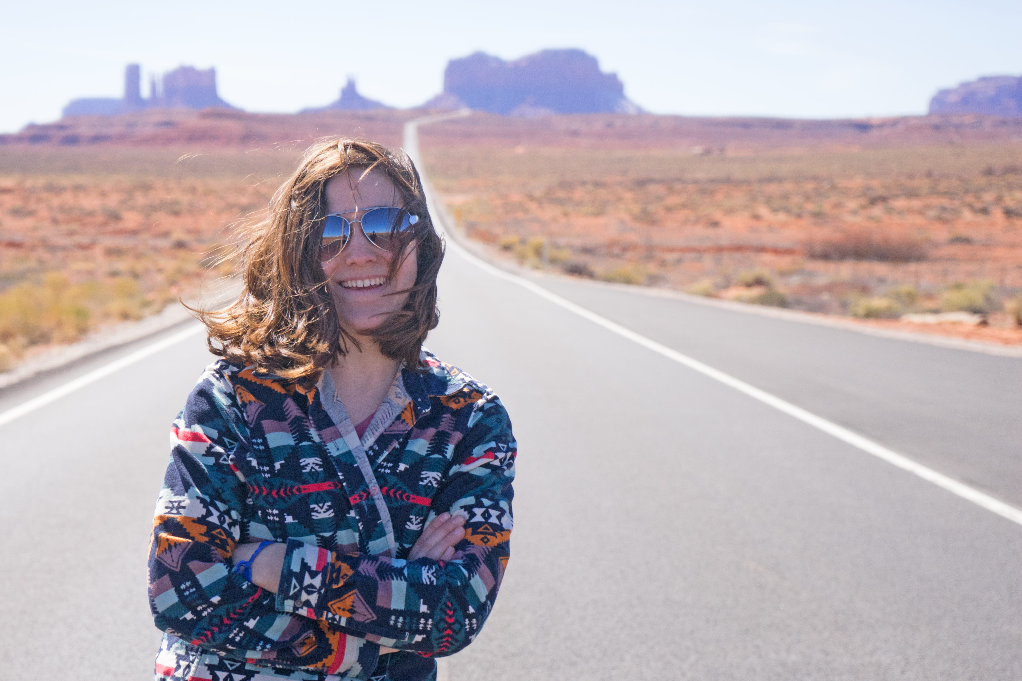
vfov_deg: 16.1
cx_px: 402
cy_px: 382
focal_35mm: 85
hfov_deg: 23.9
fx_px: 2413
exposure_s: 1/2500
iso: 1250
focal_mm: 70
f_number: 6.3
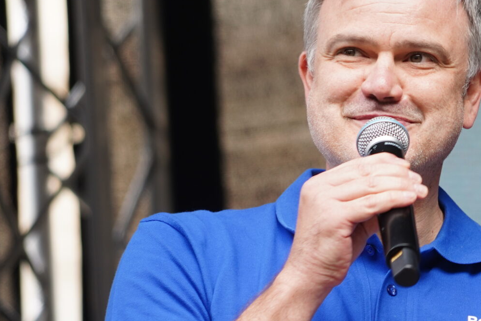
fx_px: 8216
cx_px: 510
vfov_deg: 2.2
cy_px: 212
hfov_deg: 3.3
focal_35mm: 615
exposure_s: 1/80
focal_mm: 240
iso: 250
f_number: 6.3
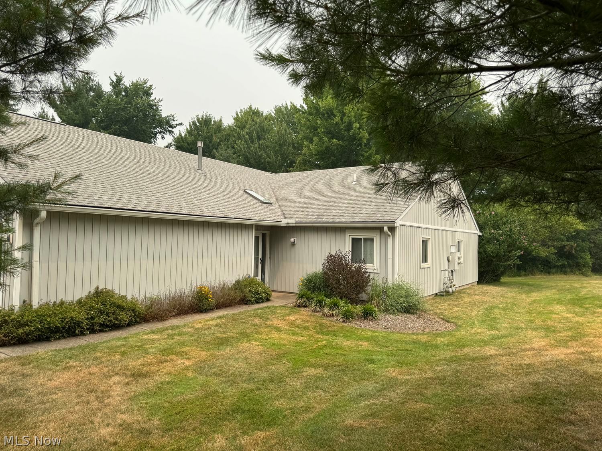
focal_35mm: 24
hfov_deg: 71.6
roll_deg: -1.7
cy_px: 226
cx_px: 301
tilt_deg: +1.2
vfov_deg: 56.8
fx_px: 417
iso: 80
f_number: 1.78
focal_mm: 6.76
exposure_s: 1/2105
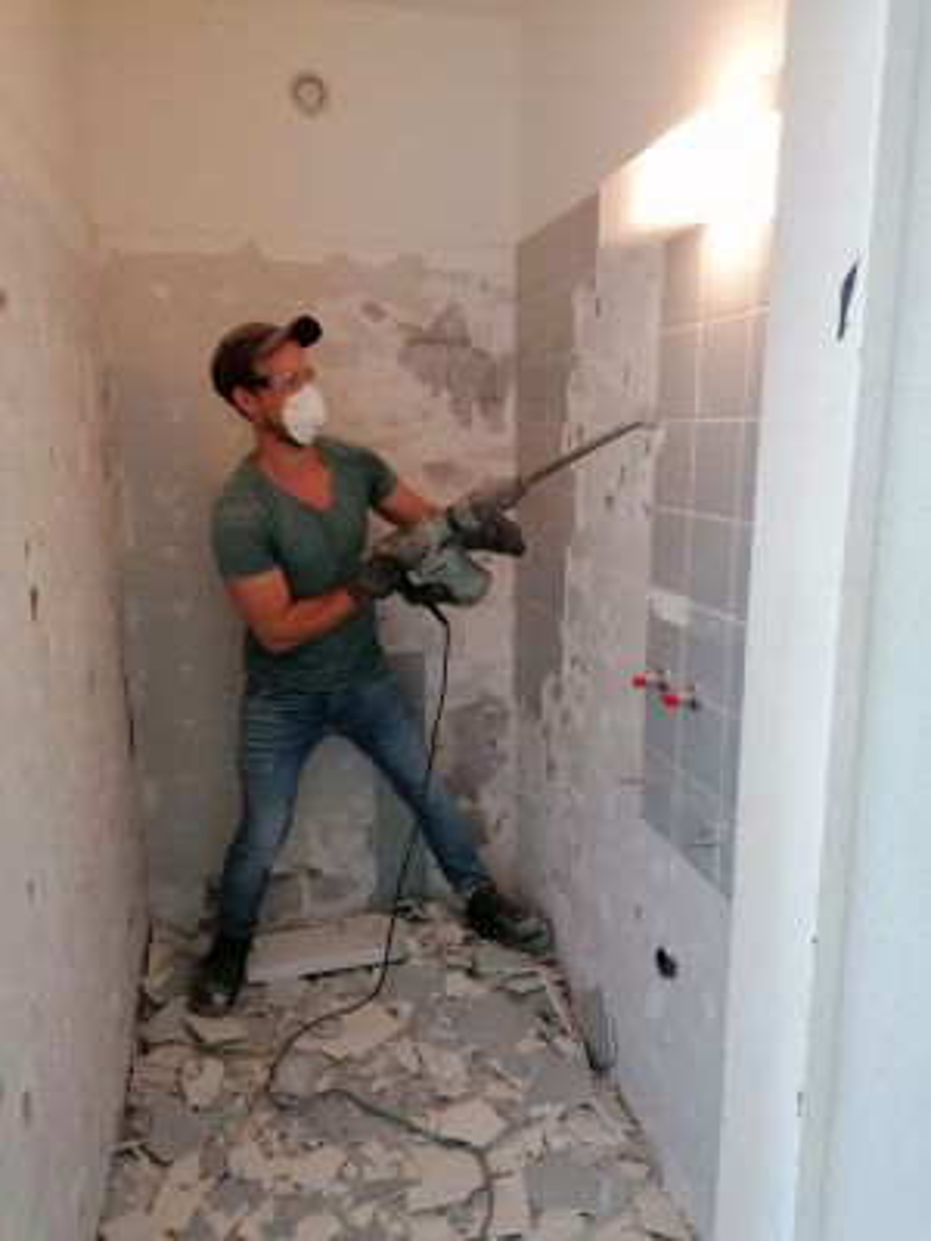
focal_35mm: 27
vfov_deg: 65.3
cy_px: 620
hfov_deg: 51.4
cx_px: 466
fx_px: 968
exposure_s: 1/50
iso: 400
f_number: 1.8
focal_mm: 4.75
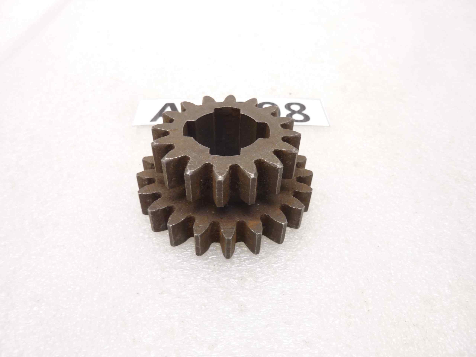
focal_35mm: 25
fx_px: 344
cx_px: 238
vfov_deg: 54.9
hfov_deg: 69.4
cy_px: 178
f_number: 3.3
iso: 80
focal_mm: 4.1
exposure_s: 1/10
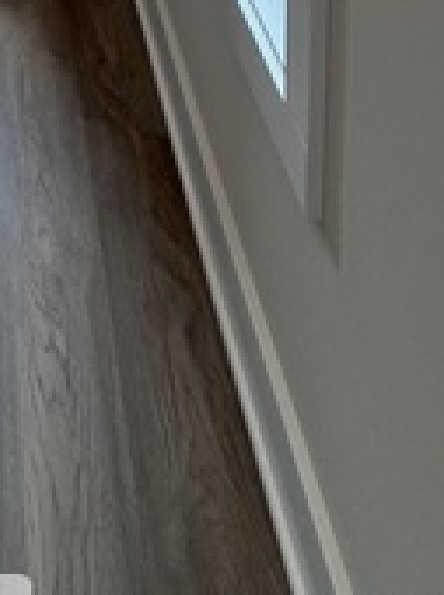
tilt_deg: -4.3
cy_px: -453
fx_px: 943
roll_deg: +3.6
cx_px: -416
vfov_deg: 22.3
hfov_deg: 18.6
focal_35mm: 55
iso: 160
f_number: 2.2
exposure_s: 1/120
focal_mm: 2.22
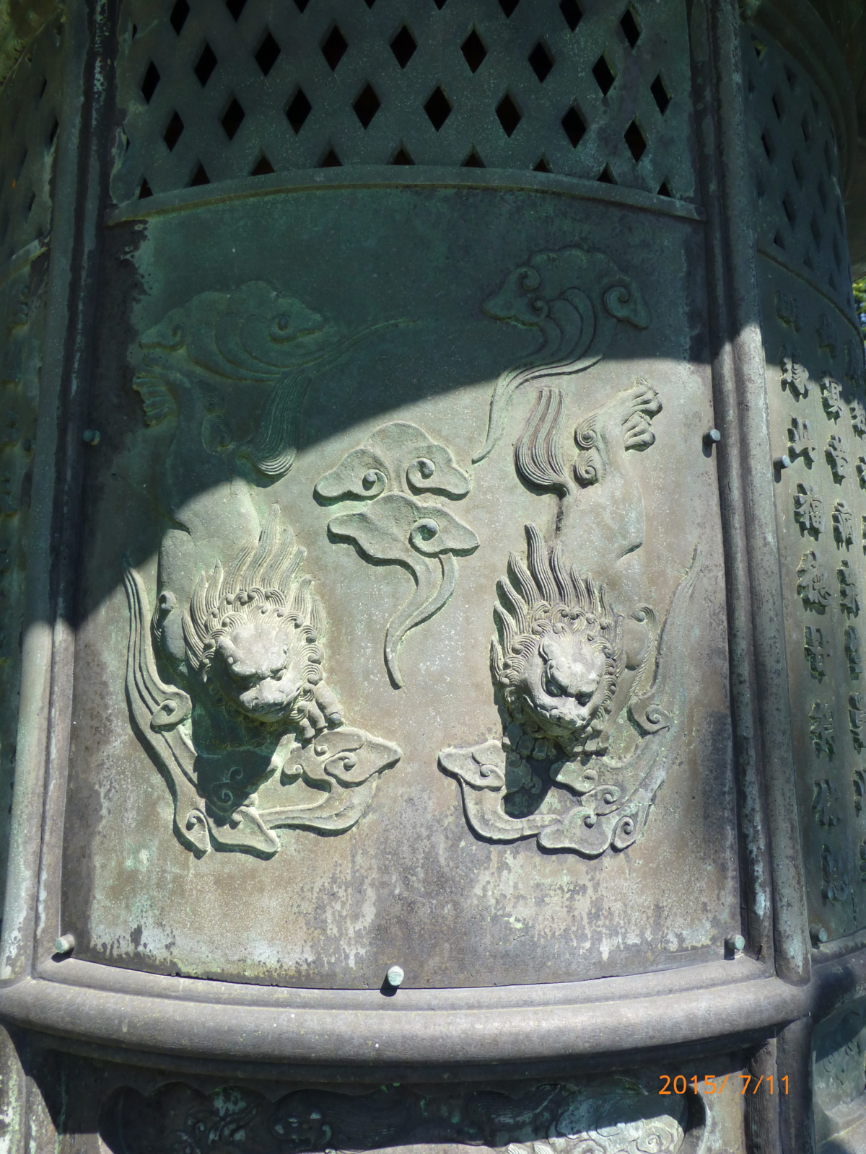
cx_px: 433
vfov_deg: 71.6
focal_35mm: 24
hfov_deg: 56.8
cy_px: 577
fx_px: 801
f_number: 4
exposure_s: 1/200
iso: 100
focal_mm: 4.3
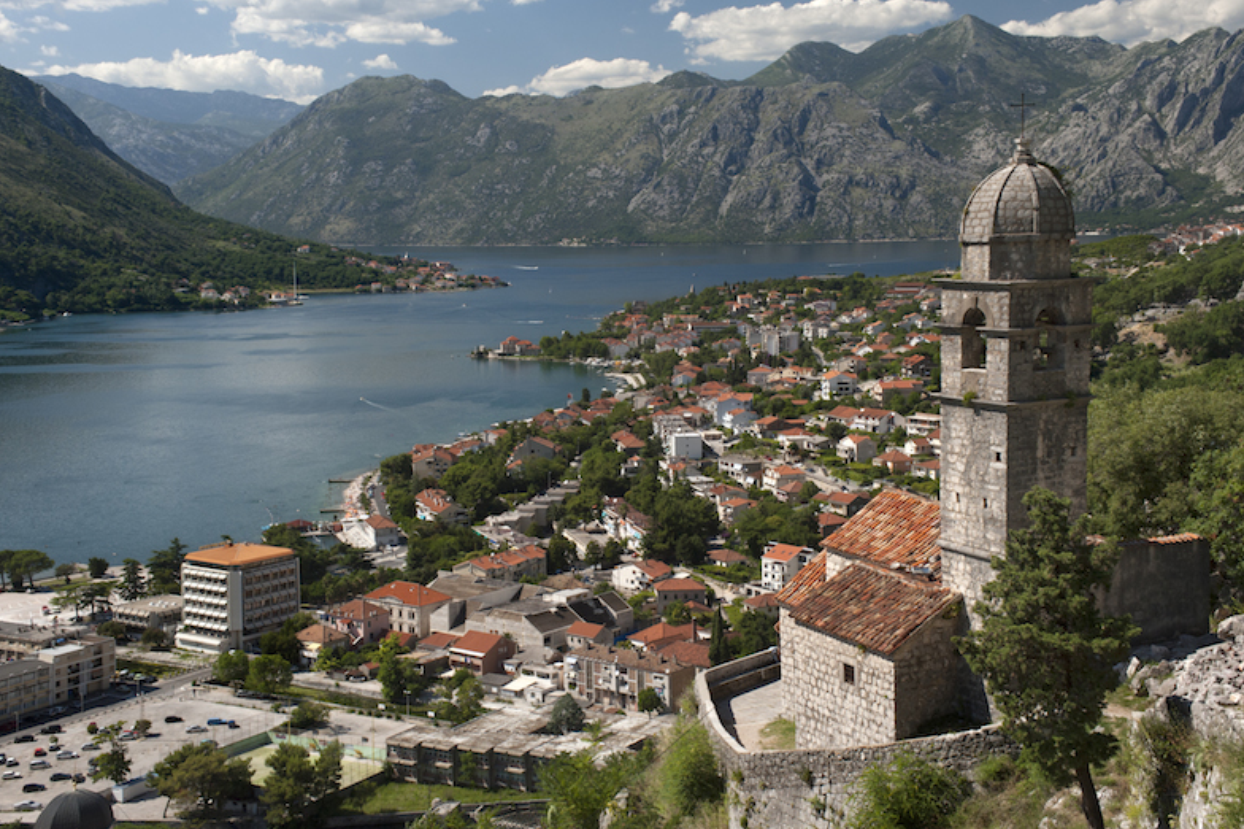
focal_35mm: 51
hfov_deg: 38.9
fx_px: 1762
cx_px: 614
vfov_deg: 26.5
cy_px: 418
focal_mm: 50
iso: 400
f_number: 11
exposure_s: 1/320
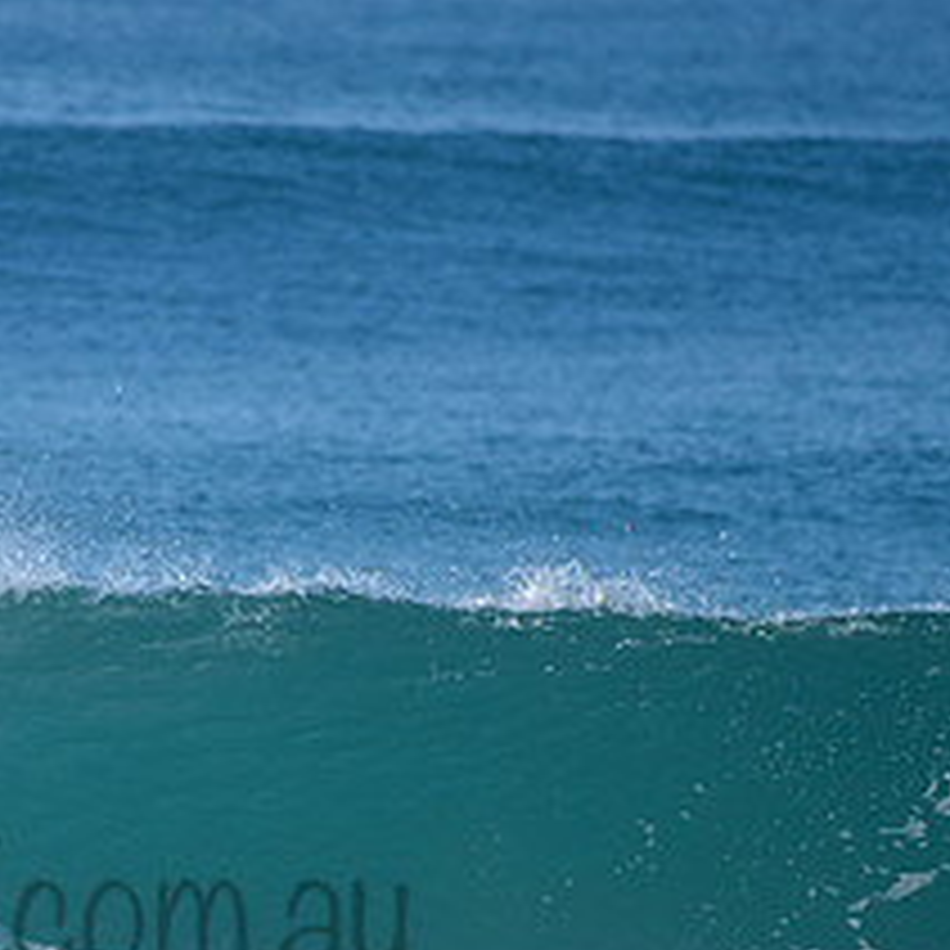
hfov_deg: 1.5
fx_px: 36266
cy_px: 862
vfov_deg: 1.5
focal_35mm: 1168
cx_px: -68
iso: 250
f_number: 5.6
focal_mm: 500
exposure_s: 1/2000
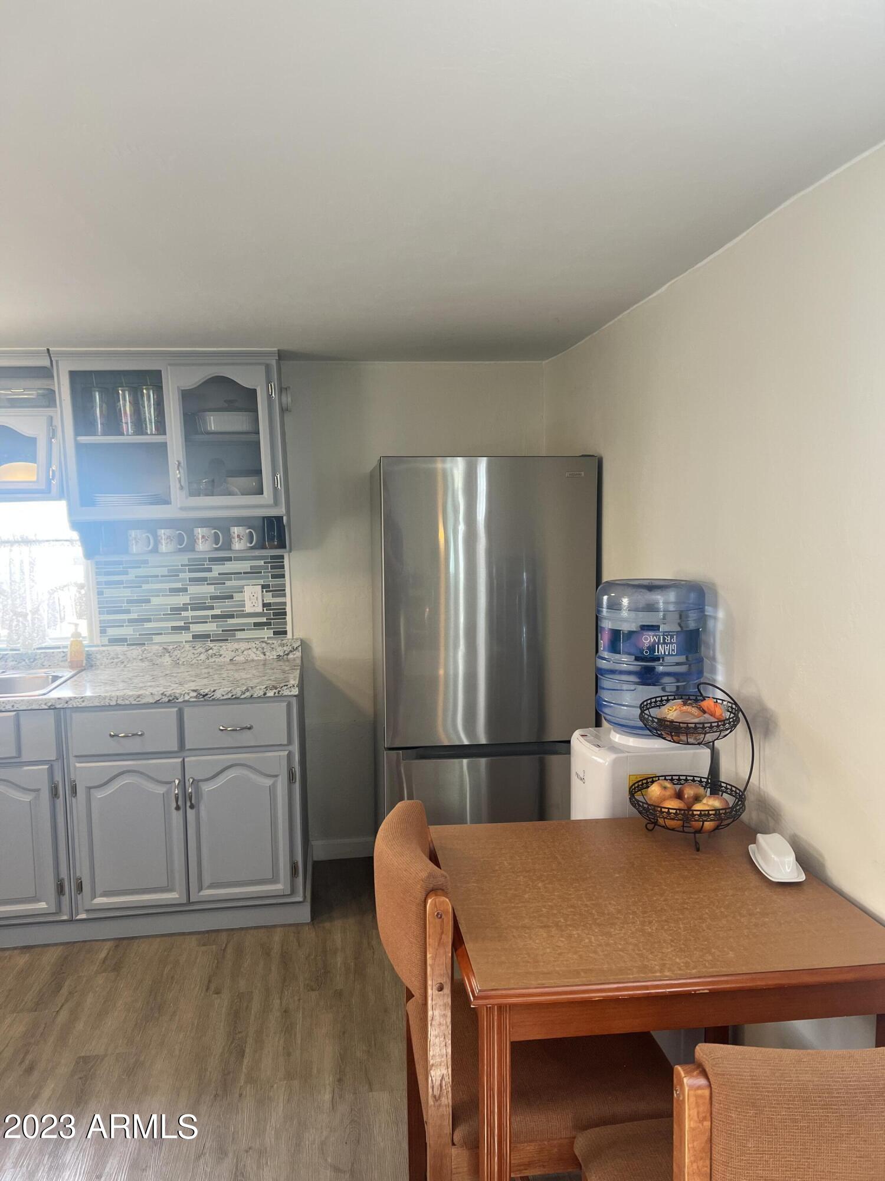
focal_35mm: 26
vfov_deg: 67.3
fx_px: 886
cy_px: 590
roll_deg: +1.0
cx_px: 442
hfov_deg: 53.1
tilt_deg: -5.1
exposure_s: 1/60
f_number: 1.5
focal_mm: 5.7
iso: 64
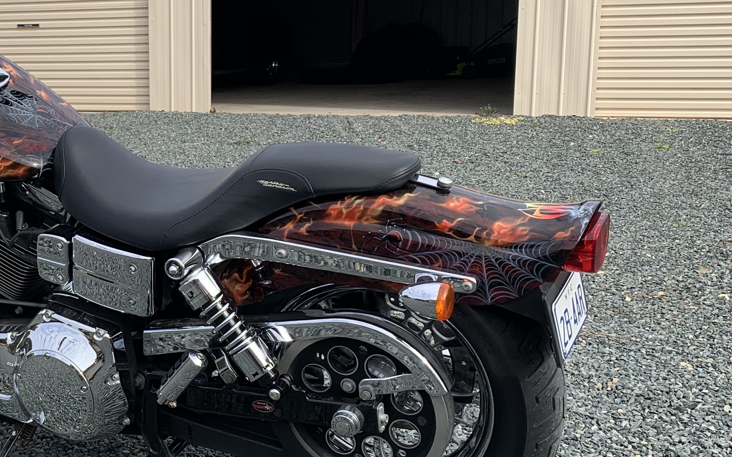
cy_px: 278
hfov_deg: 34.8
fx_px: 1117
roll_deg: +2.3
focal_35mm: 56
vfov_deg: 23.1
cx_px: 114
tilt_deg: -12.0
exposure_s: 1/1235
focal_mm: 4.25
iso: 25
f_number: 1.8
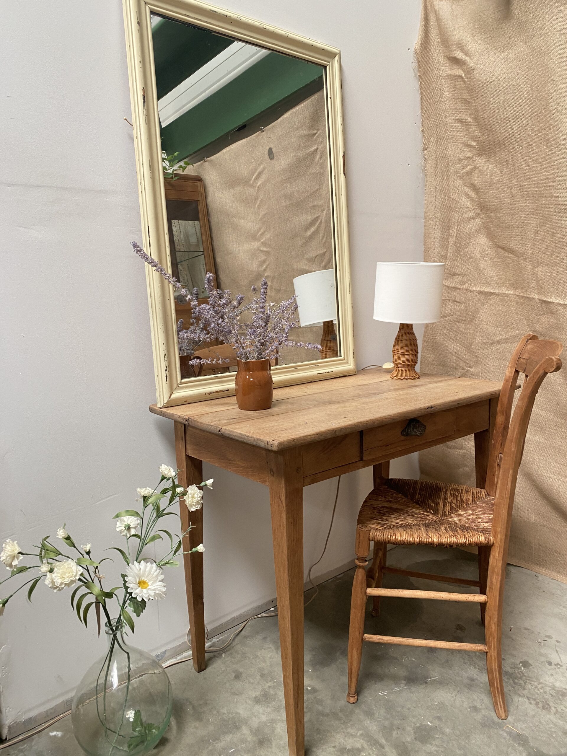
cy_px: 378
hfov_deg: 53.1
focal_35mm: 26
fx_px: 568
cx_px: 284
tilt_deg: -8.1
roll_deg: +1.4
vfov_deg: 67.3
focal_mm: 4.25
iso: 160
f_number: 1.8
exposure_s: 1/60
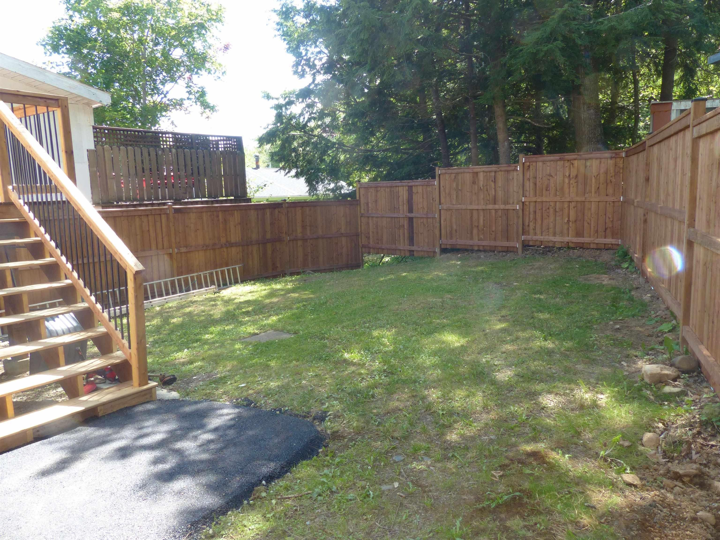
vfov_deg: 54.9
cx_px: 360
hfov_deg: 69.4
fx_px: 520
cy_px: 270
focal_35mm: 25
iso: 100
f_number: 4
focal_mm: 4.5
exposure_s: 1/100
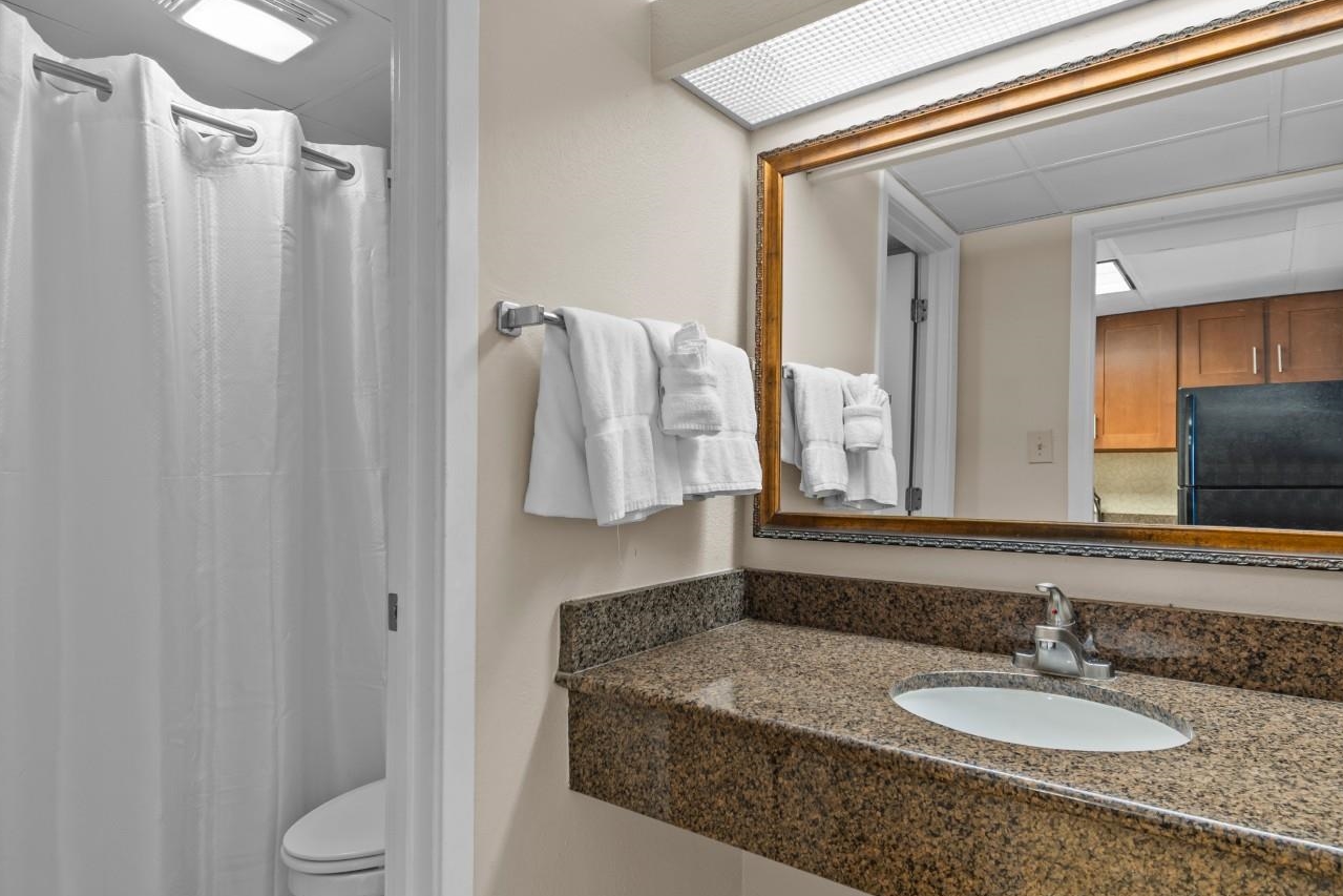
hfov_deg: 86.7
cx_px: 727
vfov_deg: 64.6
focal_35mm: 19
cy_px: 462
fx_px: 709
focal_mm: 10
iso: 100
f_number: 4.5
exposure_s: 1/2
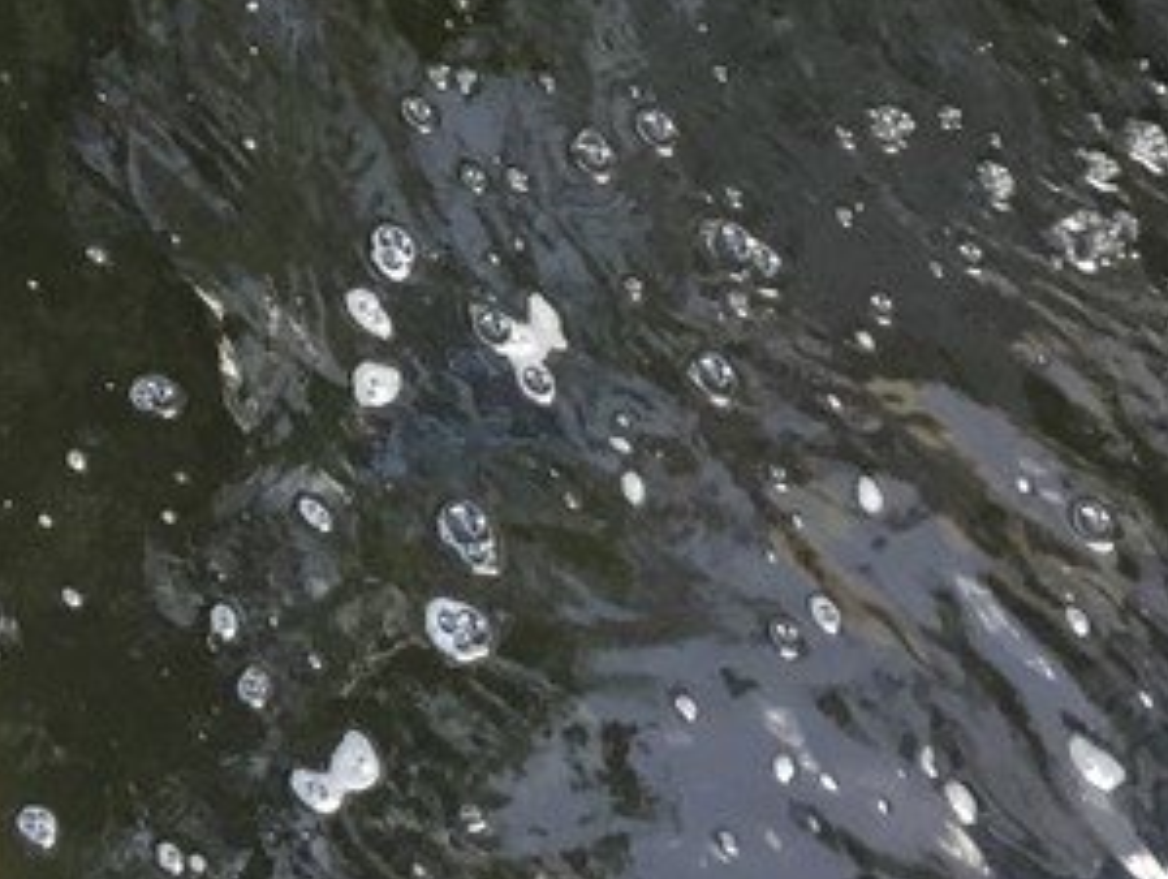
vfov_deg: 13.6
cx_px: -35
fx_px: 3581
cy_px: -164
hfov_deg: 18.0
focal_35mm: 106
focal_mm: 3.3
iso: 100
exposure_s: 1/30
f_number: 2.4
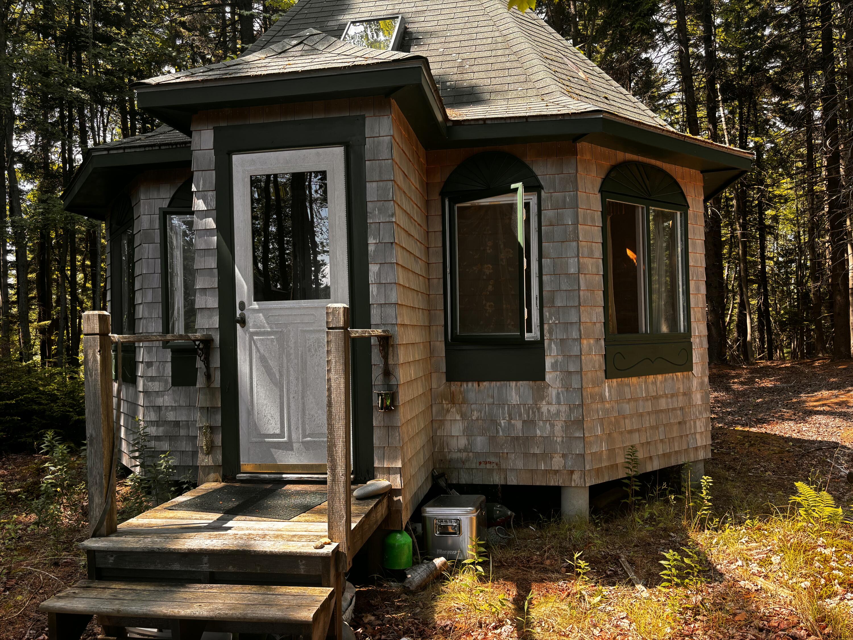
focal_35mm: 26
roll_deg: +1.6
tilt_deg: +2.9
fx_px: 641
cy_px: 320
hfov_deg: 67.3
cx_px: 426
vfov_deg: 53.1
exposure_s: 1/340
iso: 50
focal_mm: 5.96
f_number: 1.6
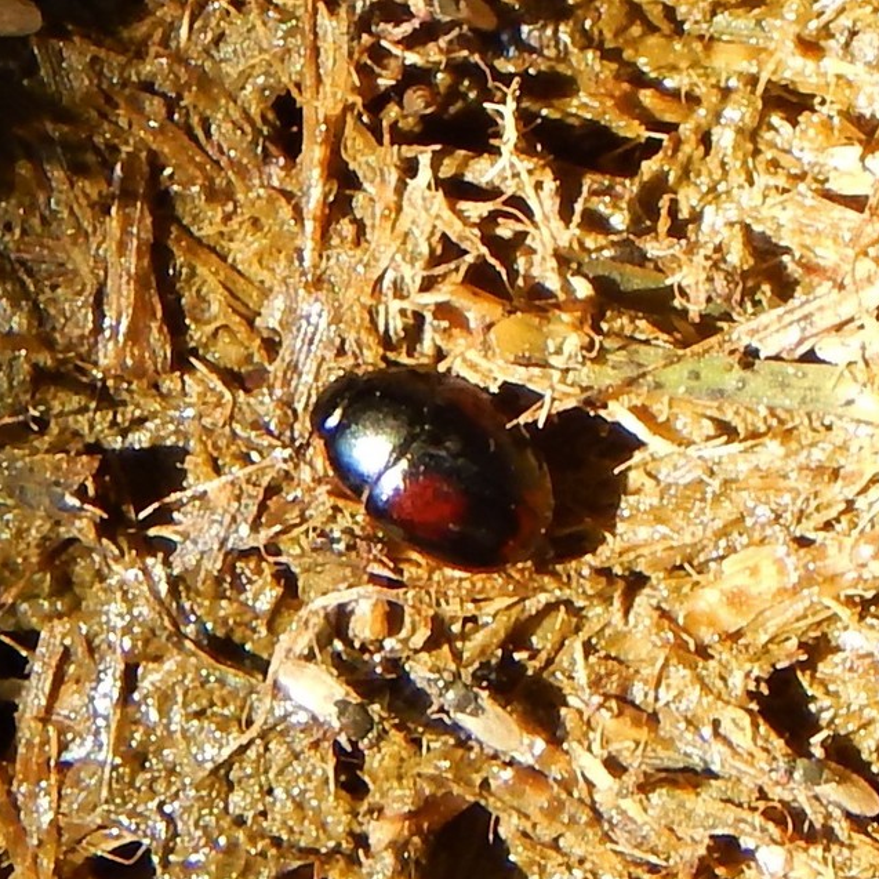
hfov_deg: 10.5
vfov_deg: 10.5
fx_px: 4798
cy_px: 440
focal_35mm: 167
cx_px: 433
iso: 125
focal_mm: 25.3
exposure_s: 1/50
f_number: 4.9
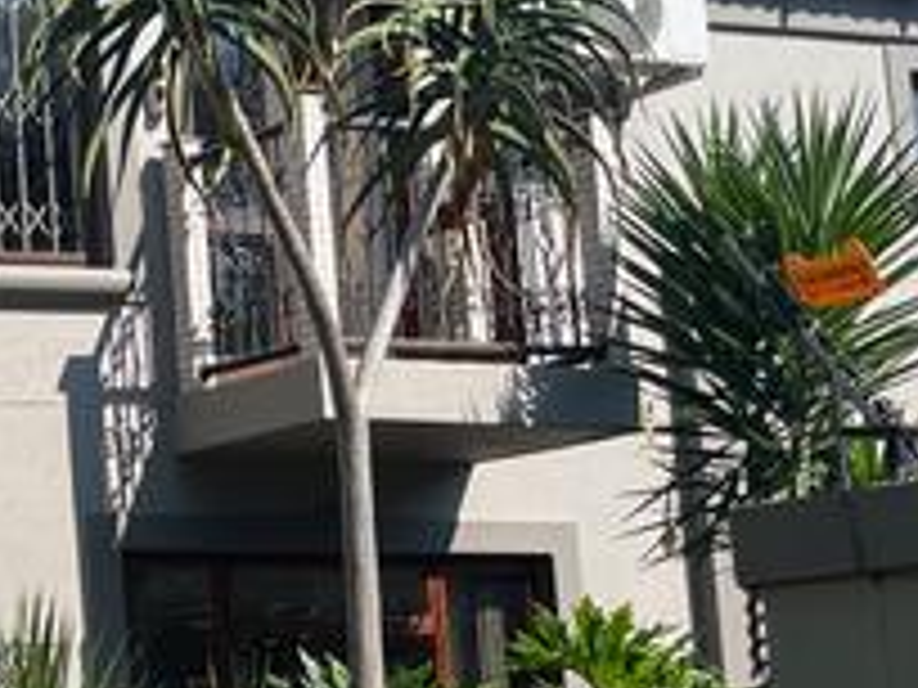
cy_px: 432
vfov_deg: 14.5
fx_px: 2705
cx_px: -518
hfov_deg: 17.1
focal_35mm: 102
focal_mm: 5.1
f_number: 1.6
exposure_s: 1/2410
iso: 50
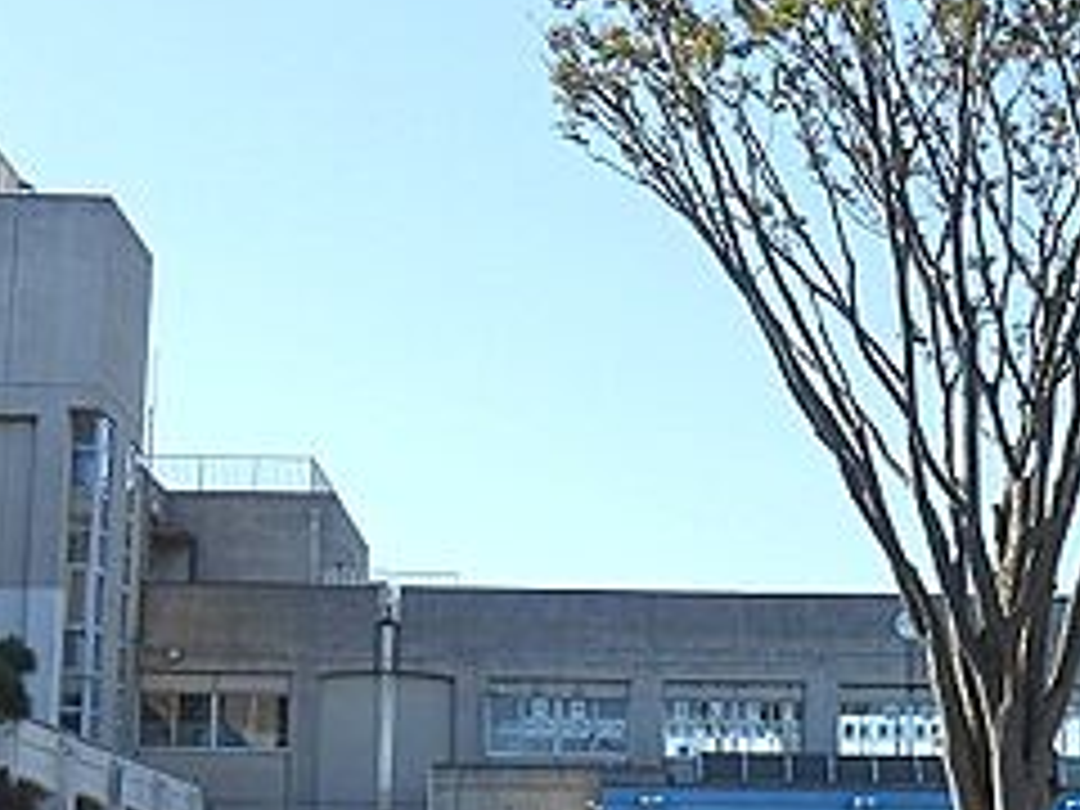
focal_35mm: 85
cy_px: 508
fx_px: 2652
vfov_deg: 17.3
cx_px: 675
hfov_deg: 23.0
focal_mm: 6
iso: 80
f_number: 3.9
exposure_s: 1/320
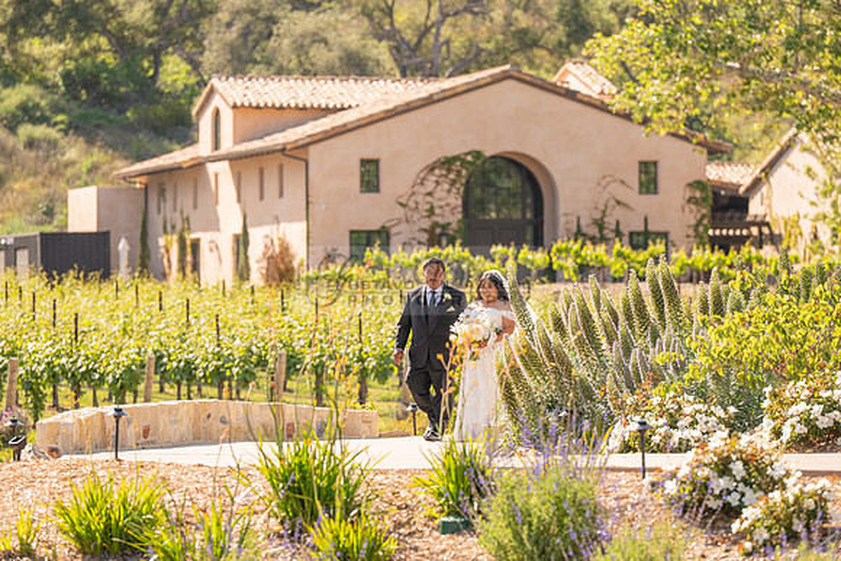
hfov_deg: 10.3
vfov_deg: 6.9
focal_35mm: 200
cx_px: 420
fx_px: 4673
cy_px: 280
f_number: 4.5
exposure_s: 1/1000
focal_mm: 200
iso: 200
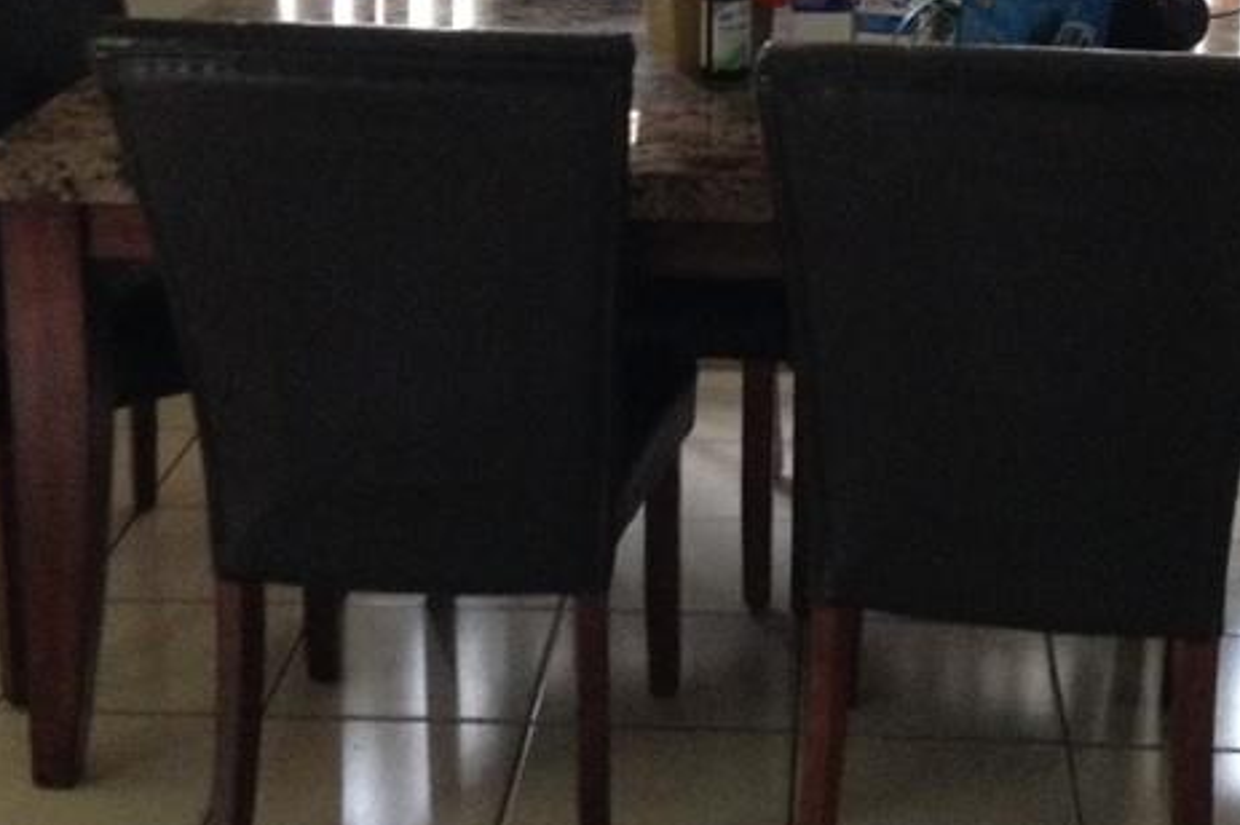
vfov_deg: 17.8
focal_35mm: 76
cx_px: 699
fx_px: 2616
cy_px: 220
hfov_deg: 26.6
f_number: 2.4
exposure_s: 1/17
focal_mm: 3.3
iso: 250
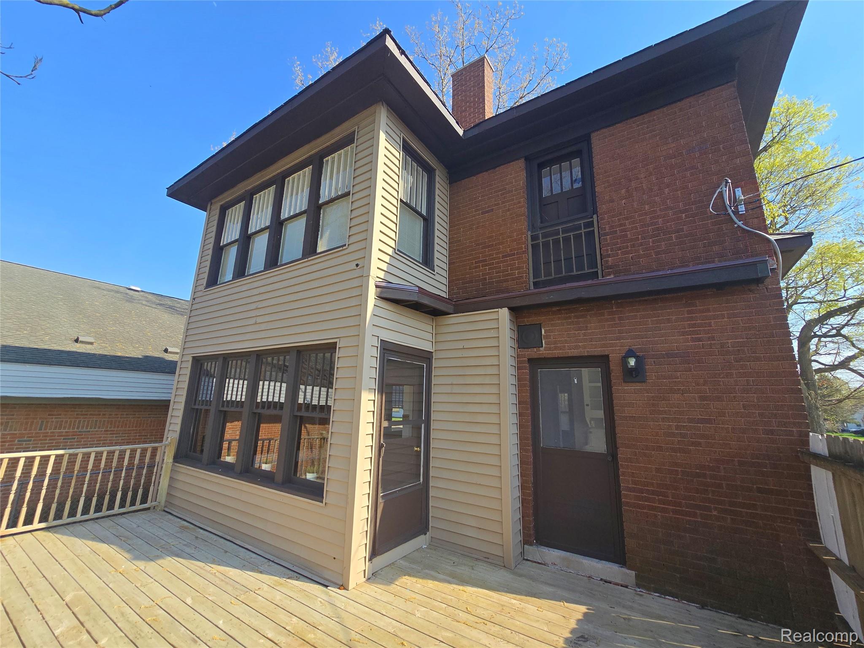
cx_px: 432
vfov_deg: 89.9
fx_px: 324
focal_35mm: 13
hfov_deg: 106.2
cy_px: 324
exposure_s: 1/2000
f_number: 2.2
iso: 80
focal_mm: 2.2
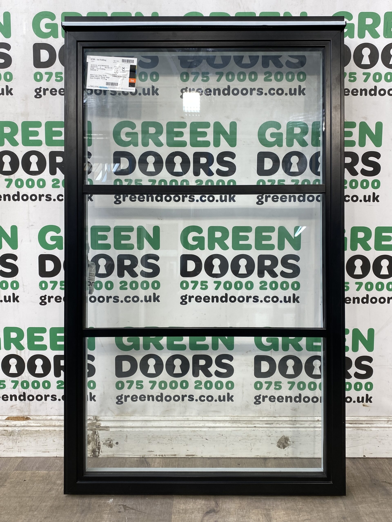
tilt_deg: -3.6
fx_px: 393
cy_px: 261
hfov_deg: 53.1
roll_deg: -0.1
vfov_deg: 67.3
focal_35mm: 26
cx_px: 196
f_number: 1.8
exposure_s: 1/101
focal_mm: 4.25
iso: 32
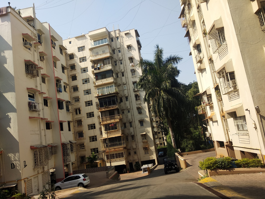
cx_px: 132
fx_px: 199
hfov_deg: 67.3
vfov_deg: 53.1
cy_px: 100
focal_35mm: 26
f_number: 2.2
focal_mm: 3.81
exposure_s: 1/734
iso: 100
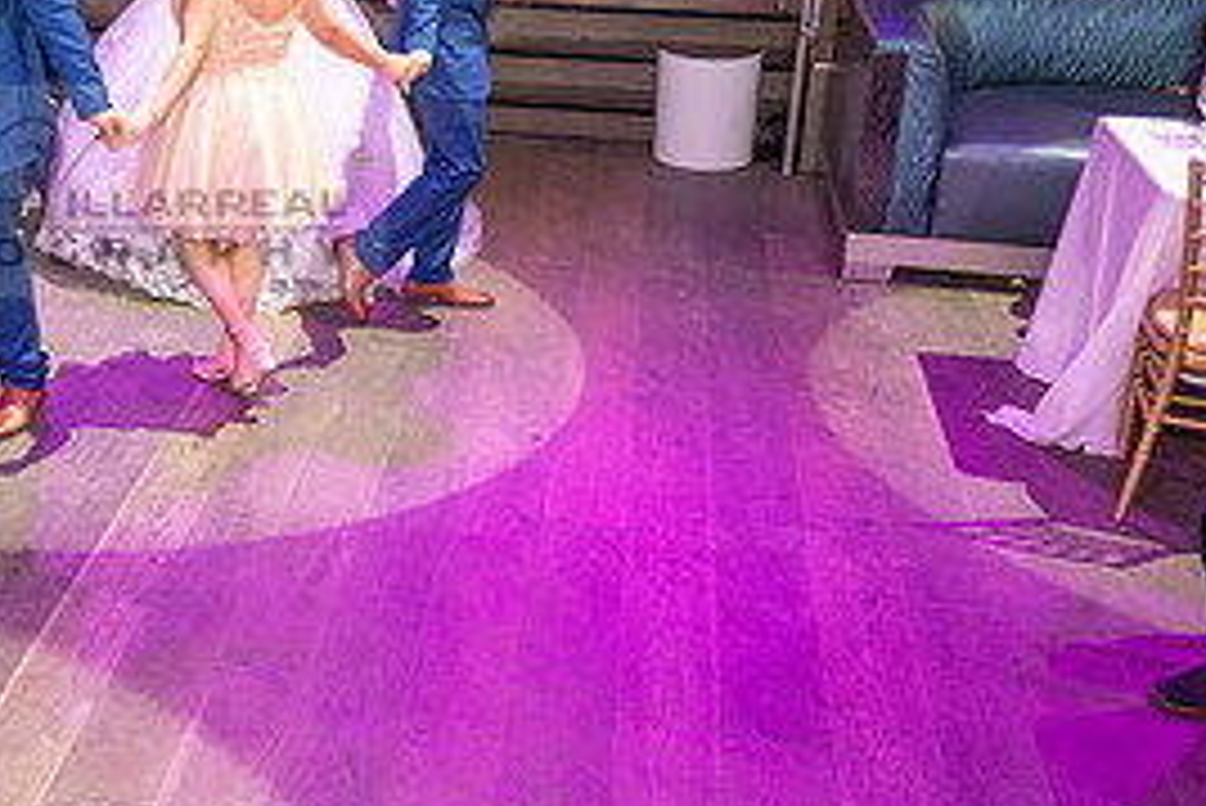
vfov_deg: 25.7
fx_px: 1743
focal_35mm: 52
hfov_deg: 34.7
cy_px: 191
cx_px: 4
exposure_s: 1/125
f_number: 3.5
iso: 1000
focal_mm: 24
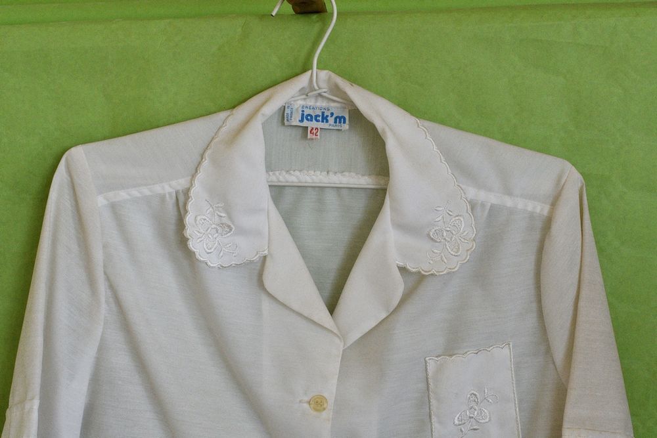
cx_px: 328
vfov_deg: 26.0
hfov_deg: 38.2
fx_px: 949
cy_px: 219
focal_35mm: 52
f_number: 7.1
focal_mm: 35
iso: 1800
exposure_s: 1/320
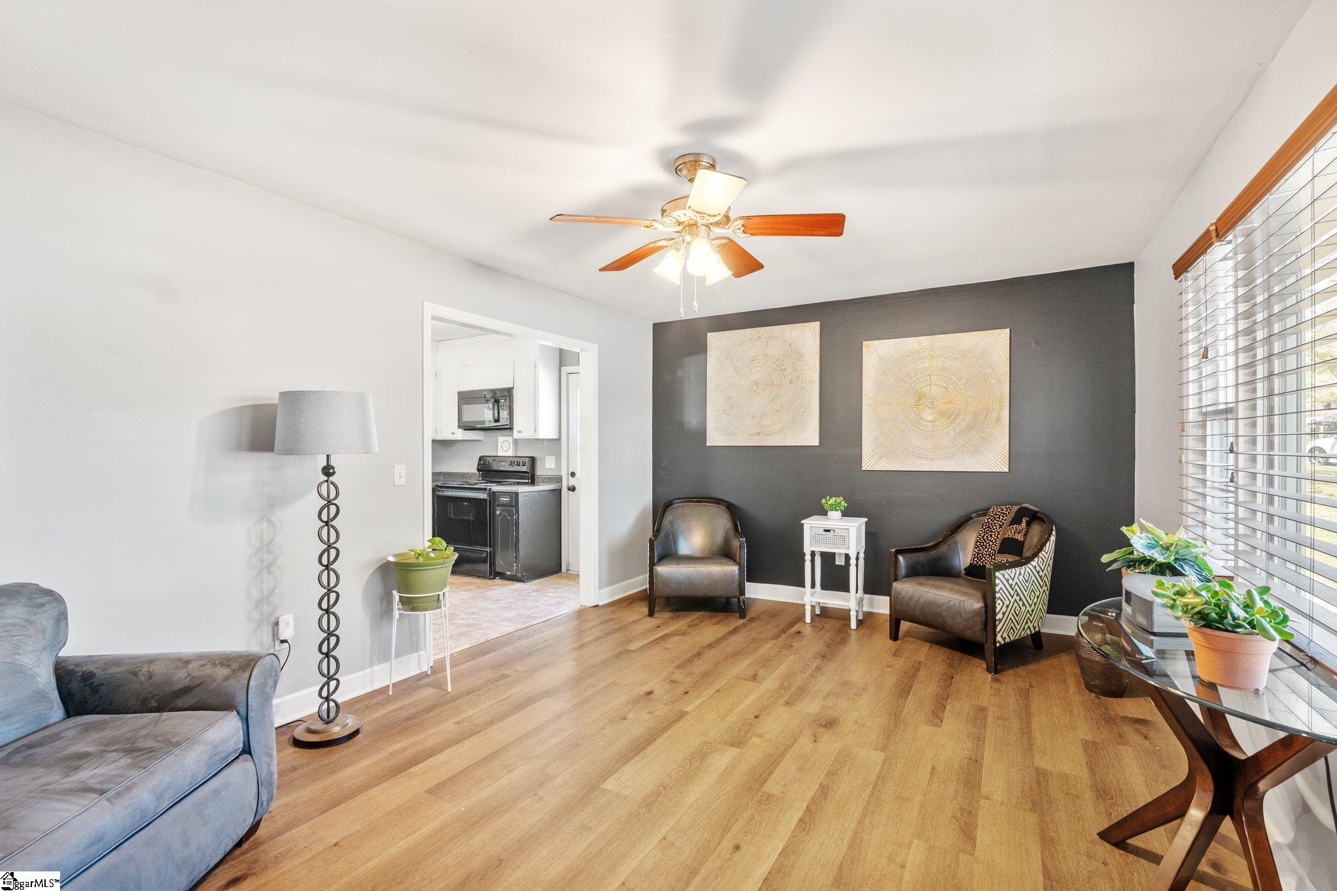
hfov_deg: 95.0
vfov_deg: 72.0
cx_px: 668
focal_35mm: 16
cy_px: 446
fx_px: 613
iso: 250
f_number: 9
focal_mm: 16.5
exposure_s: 2.5
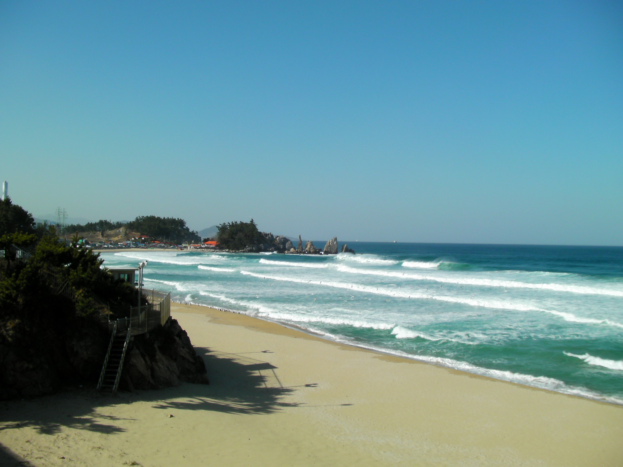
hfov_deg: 49.0
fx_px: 684
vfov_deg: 37.7
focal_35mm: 38
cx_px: 312
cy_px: 234
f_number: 4.5
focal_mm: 6.3
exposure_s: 1/476
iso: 50
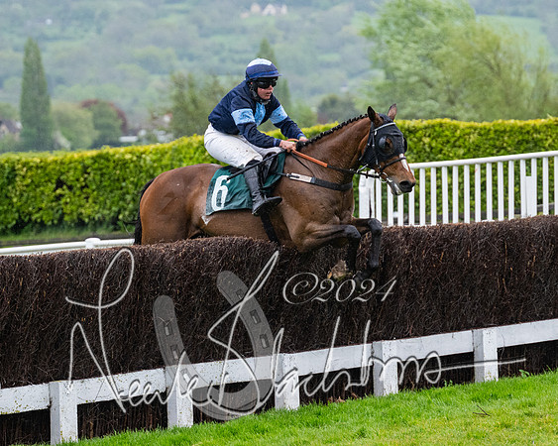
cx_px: 294
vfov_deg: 6.5
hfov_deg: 8.2
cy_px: 223
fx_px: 3906
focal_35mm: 237
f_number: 4
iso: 1000
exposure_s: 1/1250
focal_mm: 140
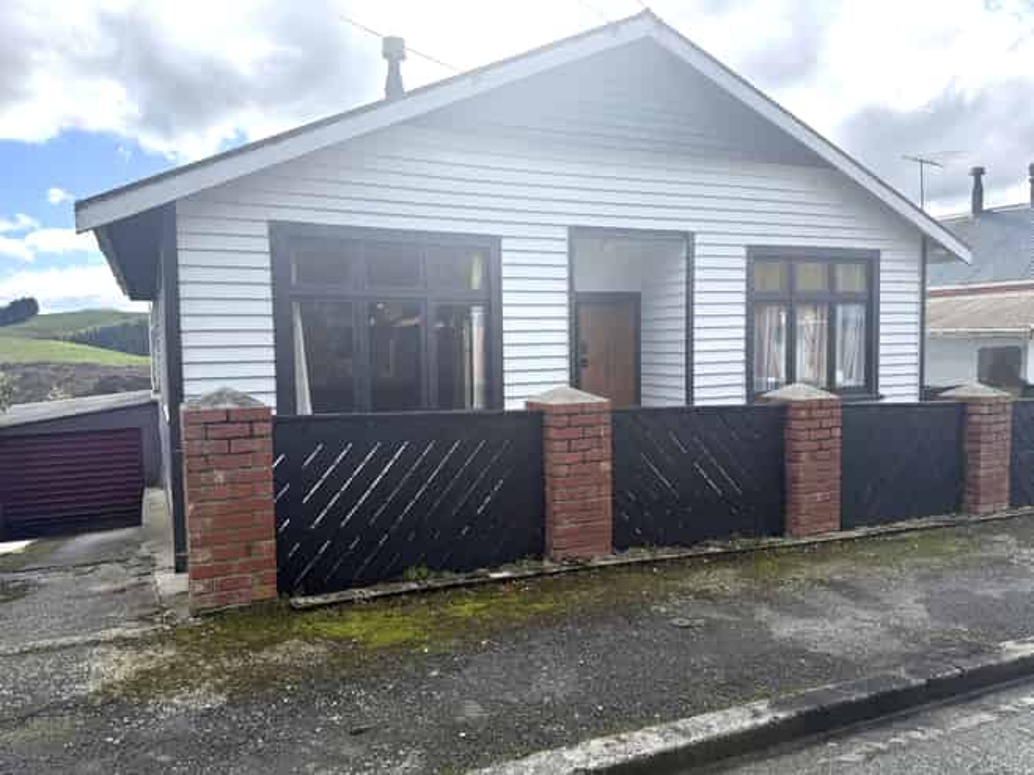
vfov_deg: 56.8
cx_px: 517
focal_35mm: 24
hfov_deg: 71.6
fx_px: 717
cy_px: 388
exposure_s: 1/4975
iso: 100
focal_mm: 6.76
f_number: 1.78
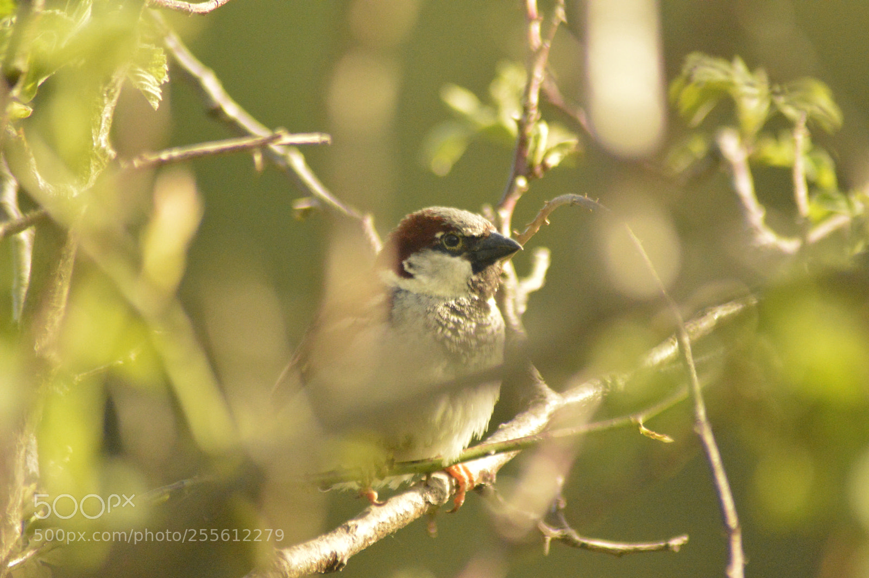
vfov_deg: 3.0
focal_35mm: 450
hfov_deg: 4.6
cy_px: 289
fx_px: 10853
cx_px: 434
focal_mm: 300
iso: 6400
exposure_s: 1/4000
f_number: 5.6
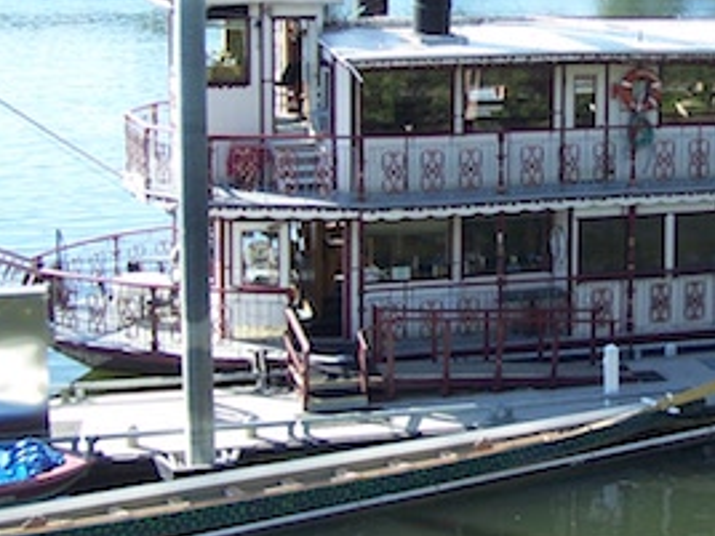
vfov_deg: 17.3
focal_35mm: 85
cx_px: 646
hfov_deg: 22.5
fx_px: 1756
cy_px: 147
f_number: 2.8
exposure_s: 1/350
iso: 80
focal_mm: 6.3
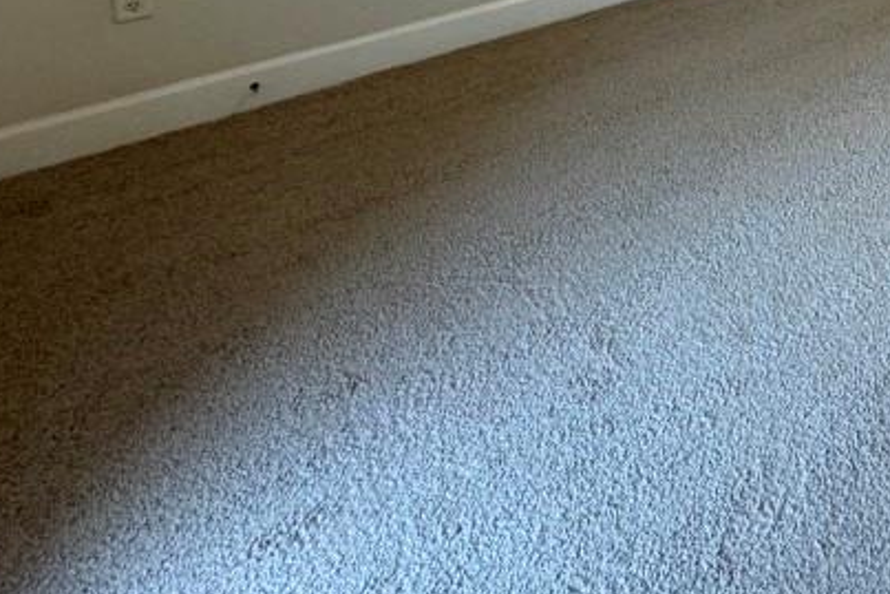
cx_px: 1062
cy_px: -241
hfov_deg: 38.6
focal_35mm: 37
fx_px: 915
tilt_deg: -7.4
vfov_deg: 27.6
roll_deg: +0.1
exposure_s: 1/120
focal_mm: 2.22
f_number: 2.2
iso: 250
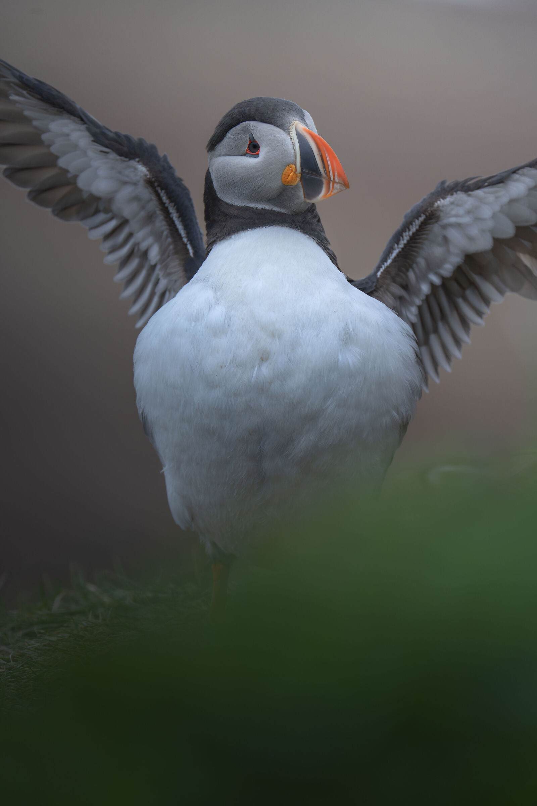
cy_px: 403
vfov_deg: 3.4
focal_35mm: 600
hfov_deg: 2.3
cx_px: 268
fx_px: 13424
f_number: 6.3
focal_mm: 600
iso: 400
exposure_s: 1/800
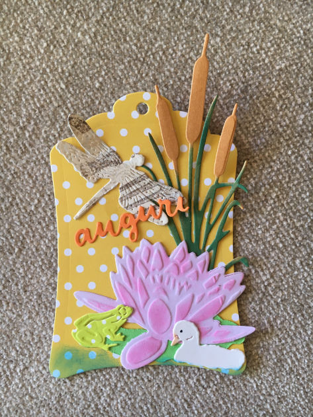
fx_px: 350
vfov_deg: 61.7
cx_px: 156
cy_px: 208
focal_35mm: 29
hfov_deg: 48.2
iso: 64
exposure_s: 1/33
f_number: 2.2
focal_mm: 4.15
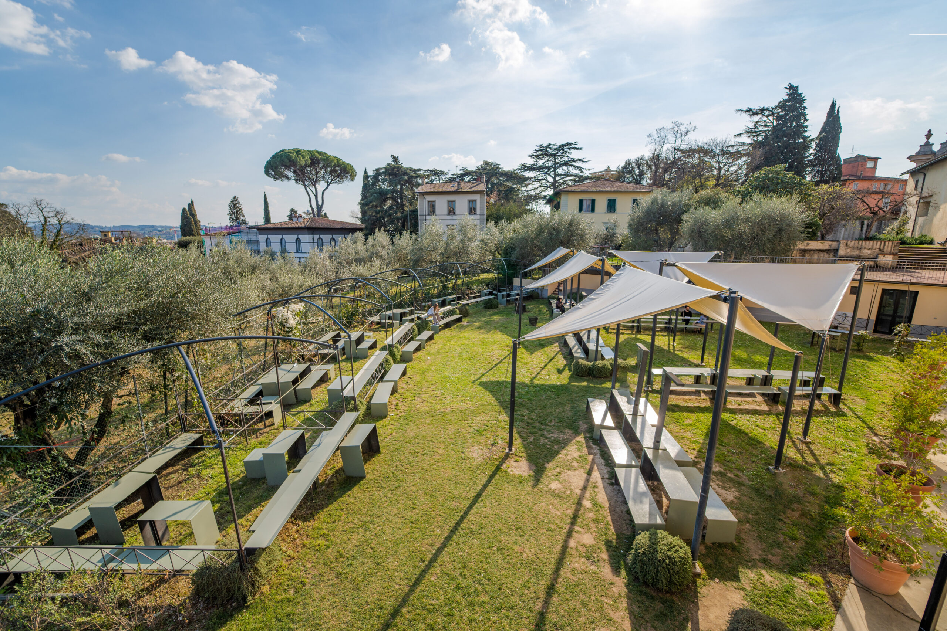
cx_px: 474
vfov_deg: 81.2
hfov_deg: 104.3
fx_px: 368
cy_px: 316
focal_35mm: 14
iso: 100
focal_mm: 14
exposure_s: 1/640
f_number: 4.5
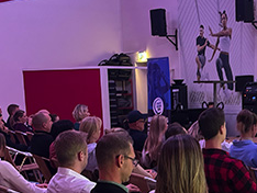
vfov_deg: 17.6
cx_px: 220
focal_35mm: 82
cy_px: 194
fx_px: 609
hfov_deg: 23.3
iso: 640
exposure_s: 1/60
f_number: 1.78
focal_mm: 6.76
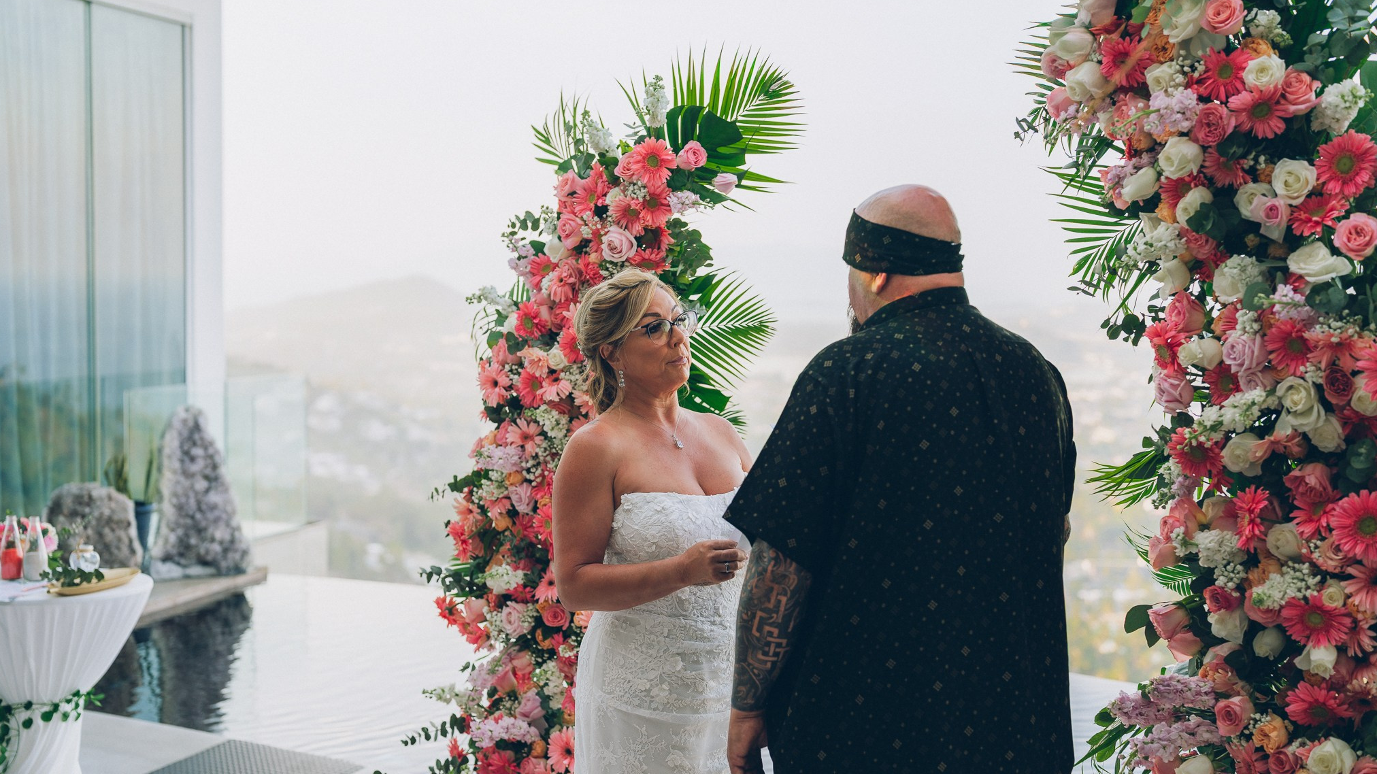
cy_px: 433
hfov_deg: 39.2
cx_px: 692
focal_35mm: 53
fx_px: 1935
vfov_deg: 22.6
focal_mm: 50
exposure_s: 1/320
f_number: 2.5
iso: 100
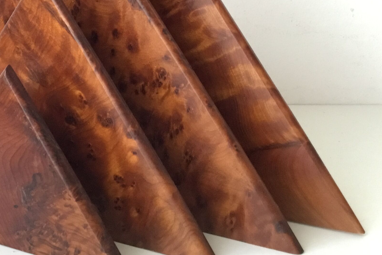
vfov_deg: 20.1
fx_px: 700
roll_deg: +2.1
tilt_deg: -8.7
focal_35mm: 66
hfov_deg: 30.0
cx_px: 95
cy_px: 14
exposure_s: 1/33
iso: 200
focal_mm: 3.3
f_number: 2.4
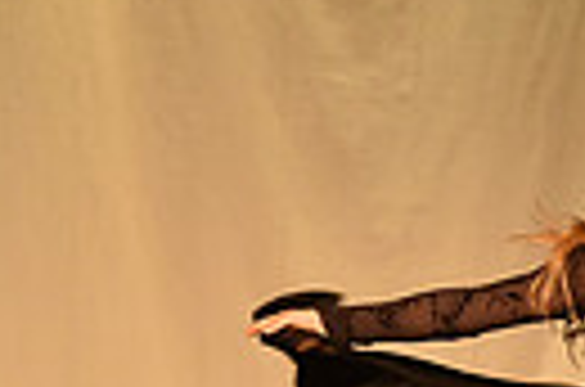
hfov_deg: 3.4
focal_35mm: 604
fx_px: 9791
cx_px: 104
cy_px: 623
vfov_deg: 2.3
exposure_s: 1/250
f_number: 4.5
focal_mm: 135
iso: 2000
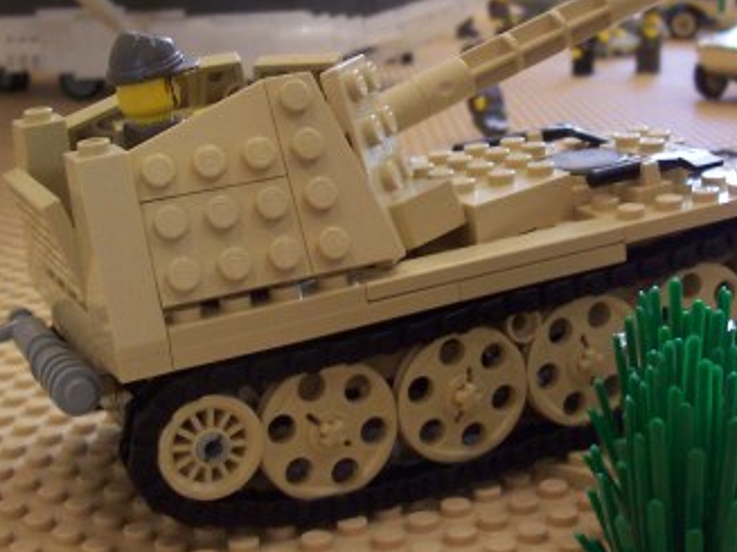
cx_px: 467
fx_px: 1469
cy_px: 184
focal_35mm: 69
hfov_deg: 28.1
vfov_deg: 21.2
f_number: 2.8
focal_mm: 5.6
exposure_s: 1/15
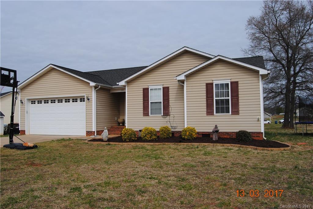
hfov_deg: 64.5
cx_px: 156
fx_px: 248
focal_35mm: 28
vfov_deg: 45.7
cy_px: 104
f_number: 9
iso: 100
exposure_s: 1/320
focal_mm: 19
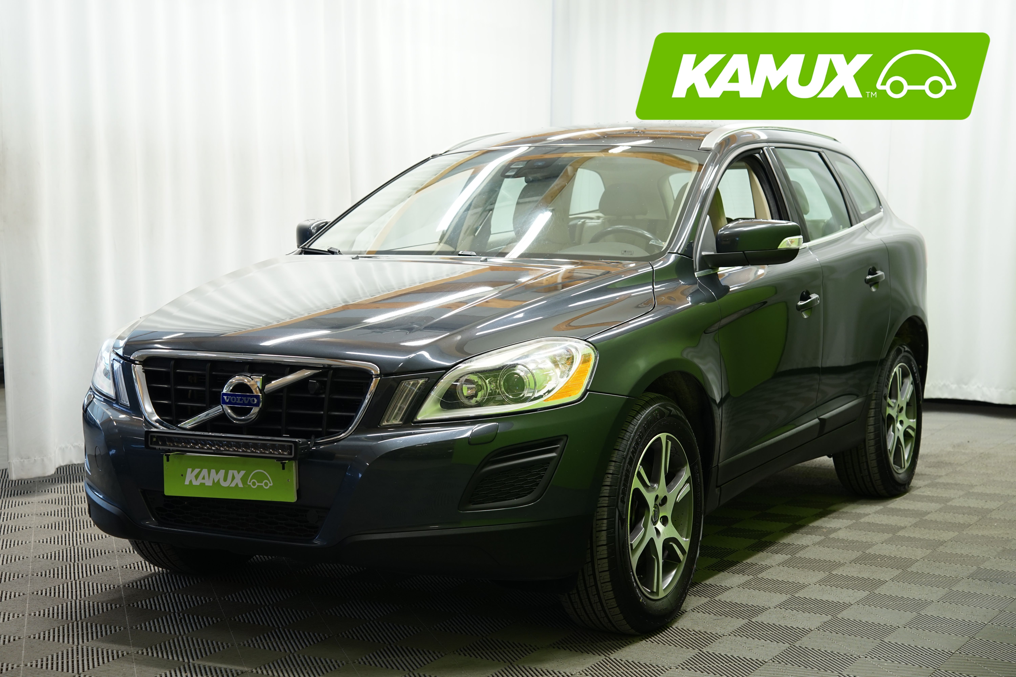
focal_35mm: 57
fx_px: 1609
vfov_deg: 23.8
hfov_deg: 35.1
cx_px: 508
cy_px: 338
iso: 500
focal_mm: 57
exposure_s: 1/15
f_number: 5
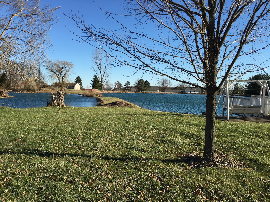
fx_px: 226
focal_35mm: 29
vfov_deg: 48.2
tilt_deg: +0.0
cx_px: 135
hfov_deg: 61.7
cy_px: 101
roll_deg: -3.1
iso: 25
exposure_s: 1/1166
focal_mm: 4.15
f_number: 2.2
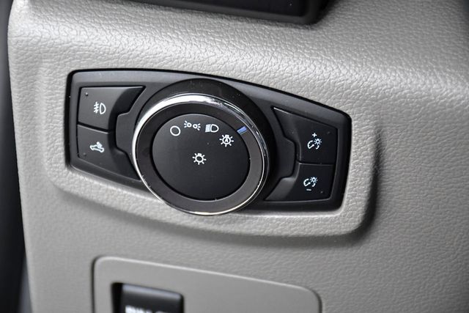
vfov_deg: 8.7
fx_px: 2046
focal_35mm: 157
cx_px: 234
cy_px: 156
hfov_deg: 13.1
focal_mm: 105
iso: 2500
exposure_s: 1/60
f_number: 5.6
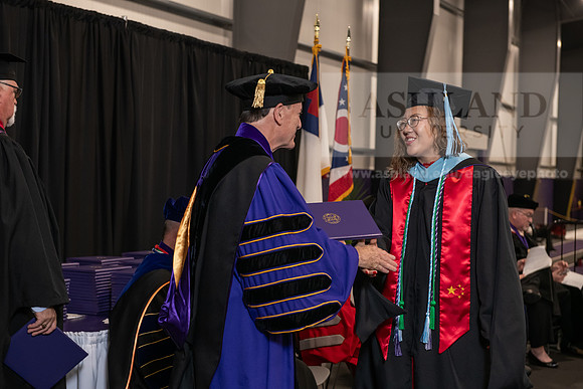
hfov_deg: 30.5
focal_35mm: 66
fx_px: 1069
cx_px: 292
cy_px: 194
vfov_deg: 20.6
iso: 2000
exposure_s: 1/125
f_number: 5
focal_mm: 66
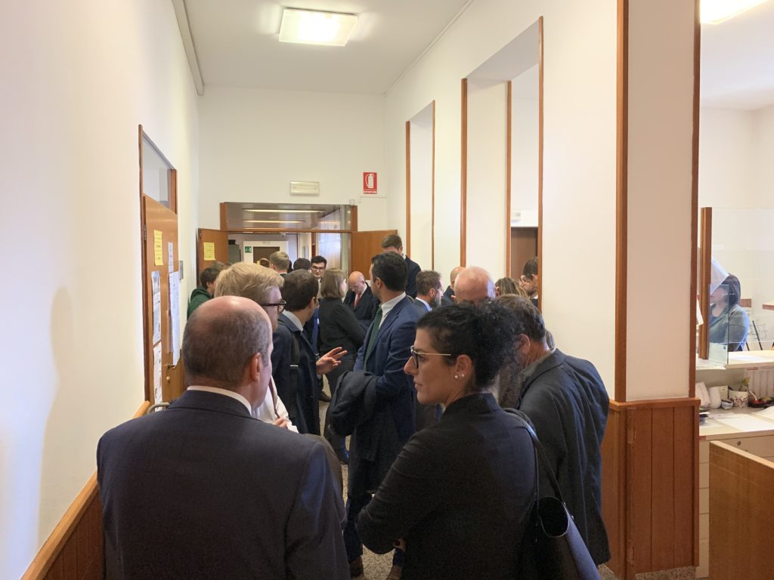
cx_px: 387
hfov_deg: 67.3
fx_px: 581
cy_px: 290
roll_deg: -0.2
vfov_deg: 53.1
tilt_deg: -3.0
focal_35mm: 26
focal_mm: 4.25
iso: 200
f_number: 1.8
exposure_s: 1/50
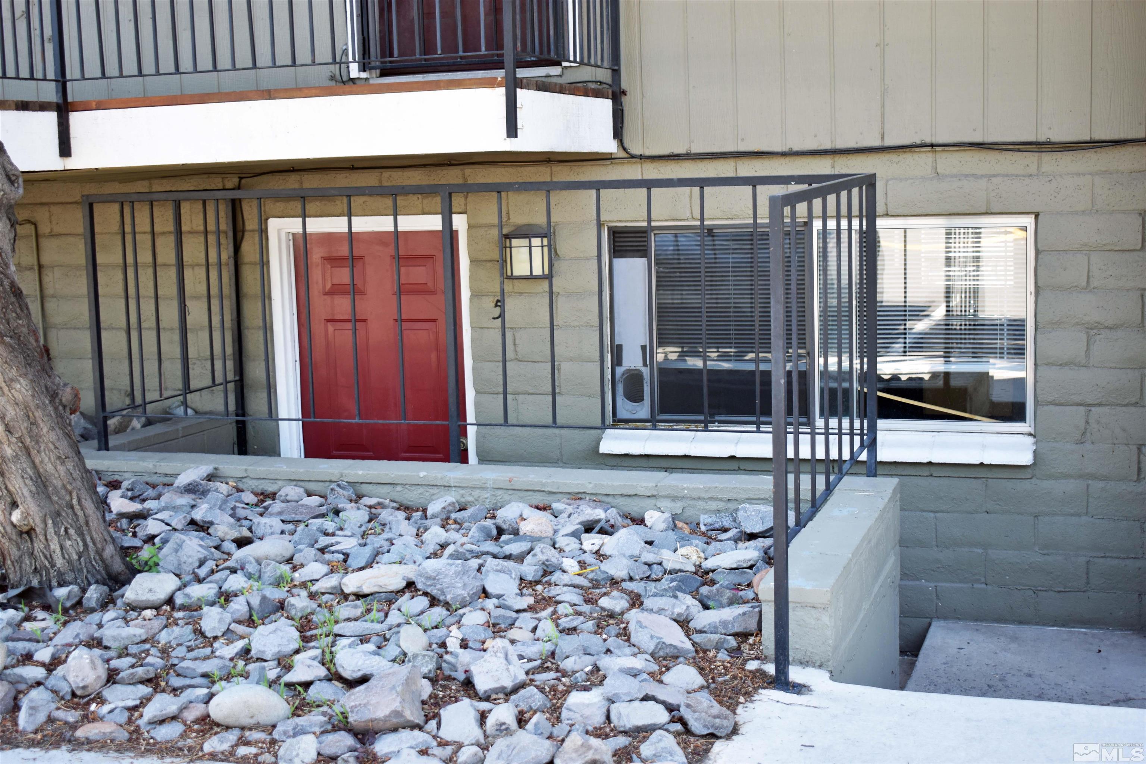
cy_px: 382
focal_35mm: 51
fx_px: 1623
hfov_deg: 38.9
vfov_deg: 26.5
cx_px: 573
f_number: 4.5
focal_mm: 34
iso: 280
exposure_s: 1/125
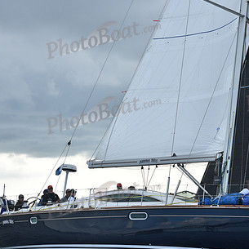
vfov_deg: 15.4
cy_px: 144
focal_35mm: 113
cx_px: 204
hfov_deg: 15.3
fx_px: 920
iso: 250
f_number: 6.3
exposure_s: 1/800
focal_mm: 70
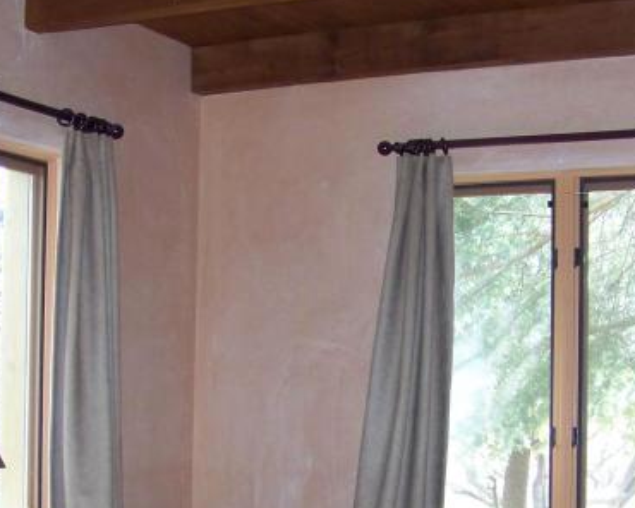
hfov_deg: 25.0
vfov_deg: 20.0
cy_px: 383
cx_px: 235
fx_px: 1428
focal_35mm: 76
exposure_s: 1/30
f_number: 2.8
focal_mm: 5.85
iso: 200
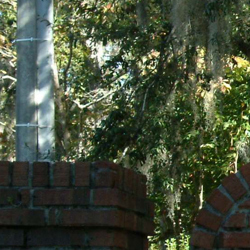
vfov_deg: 8.8
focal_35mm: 198
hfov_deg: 8.4
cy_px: 274
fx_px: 1618
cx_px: 500
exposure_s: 1/180
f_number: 6.7
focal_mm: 28
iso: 400
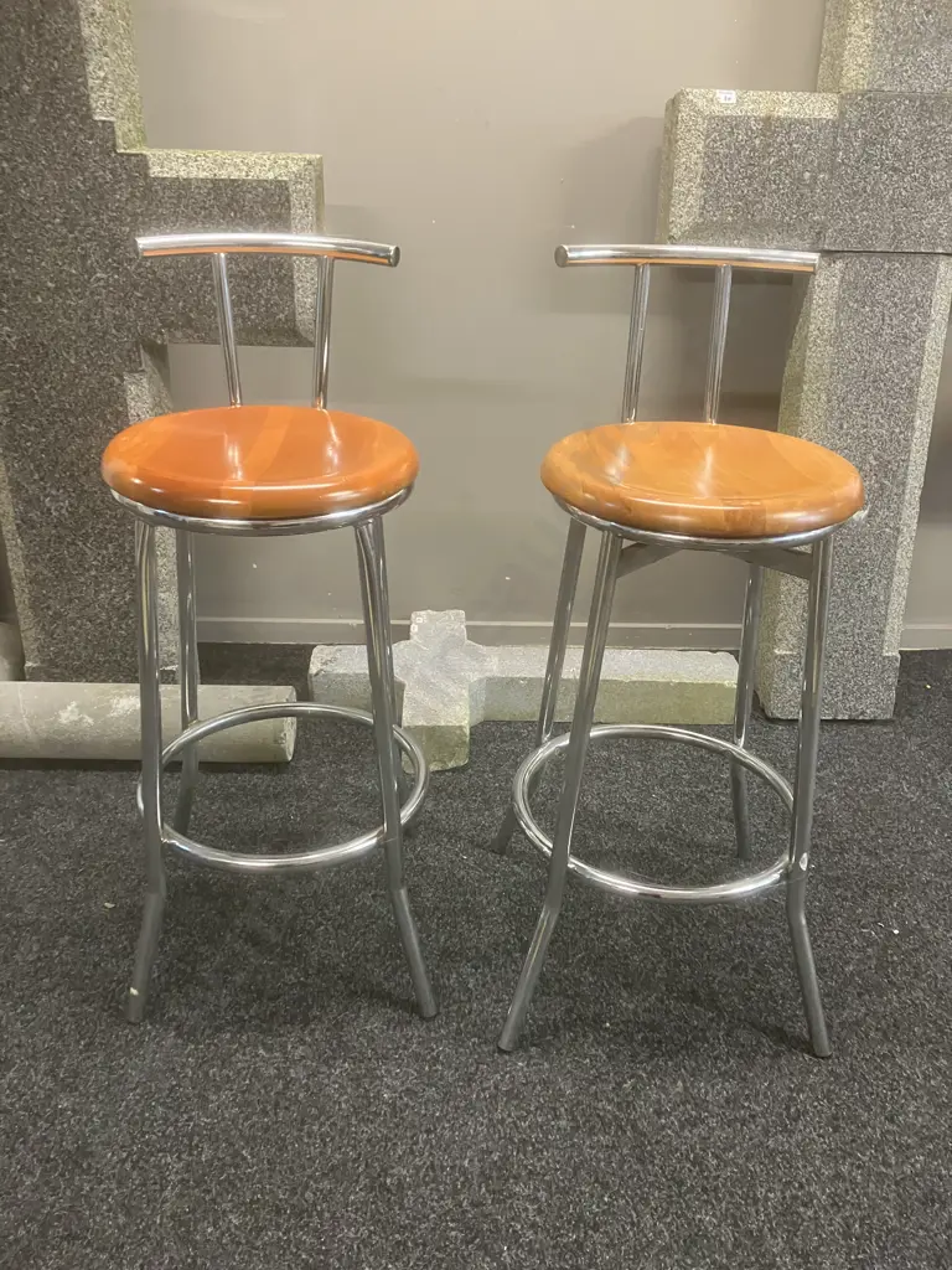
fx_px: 1027
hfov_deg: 49.7
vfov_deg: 63.4
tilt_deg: -23.8
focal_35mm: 28
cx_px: 476
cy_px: 635
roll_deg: -1.5
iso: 320
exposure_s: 1/33
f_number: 1.8
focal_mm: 3.99
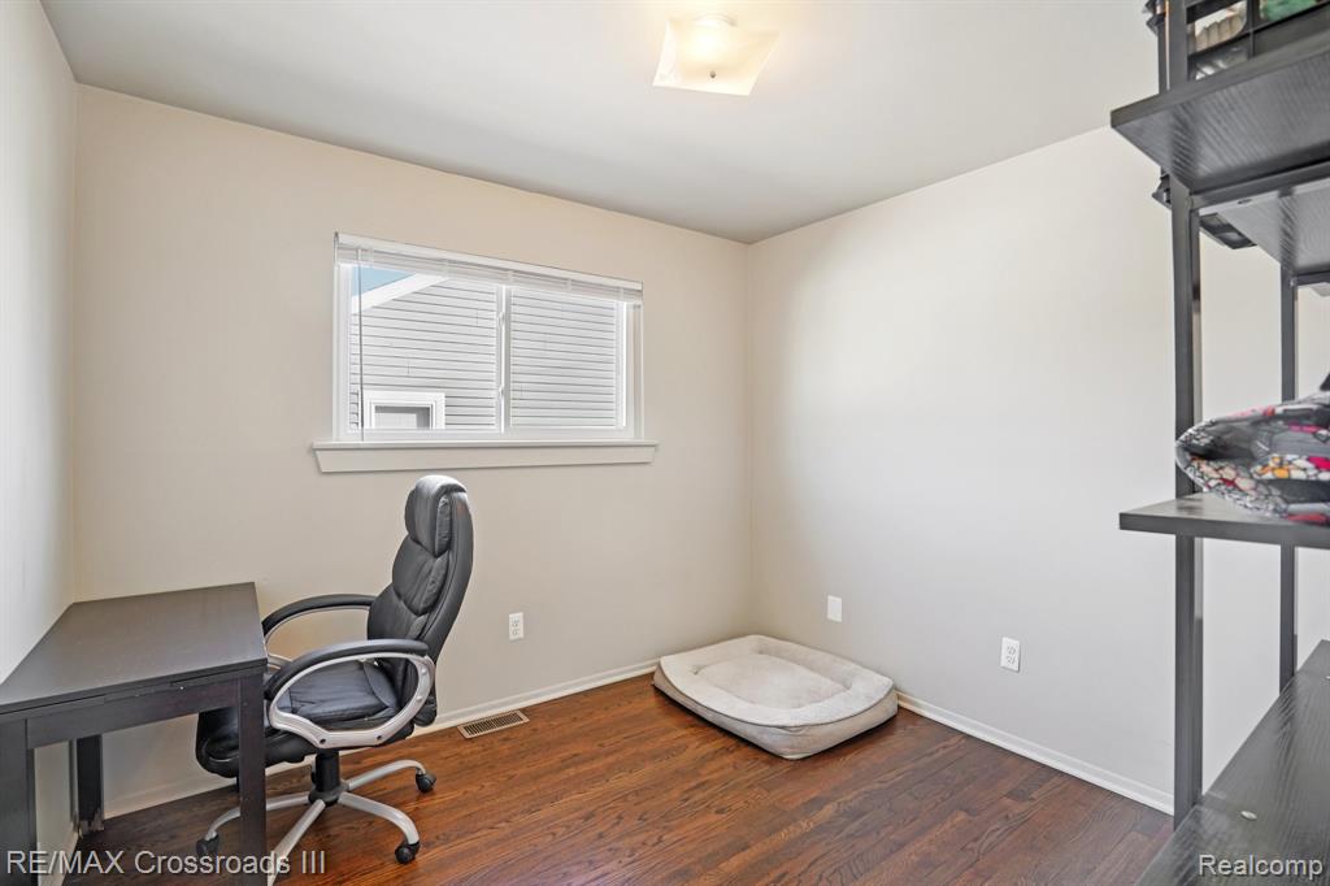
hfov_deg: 96.8
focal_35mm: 16
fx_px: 591
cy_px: 443
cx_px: 665
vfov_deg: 73.7
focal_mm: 16
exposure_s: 1/25
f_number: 8
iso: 400
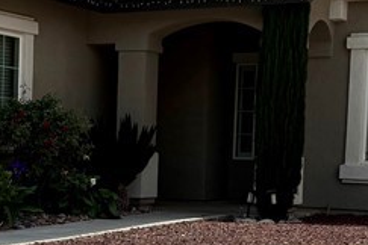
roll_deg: -0.9
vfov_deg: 12.9
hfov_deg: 19.1
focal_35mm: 105
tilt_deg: -3.7
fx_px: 1073
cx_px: 44
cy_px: 216
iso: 80
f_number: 1.78
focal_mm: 6.76
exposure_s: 1/8130
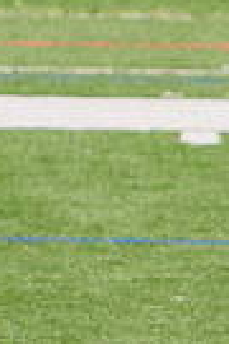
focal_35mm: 2260
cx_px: 519
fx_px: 21562
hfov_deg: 0.6
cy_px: 289
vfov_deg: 0.9
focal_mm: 441
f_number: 6.3
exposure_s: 1/1600
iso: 400
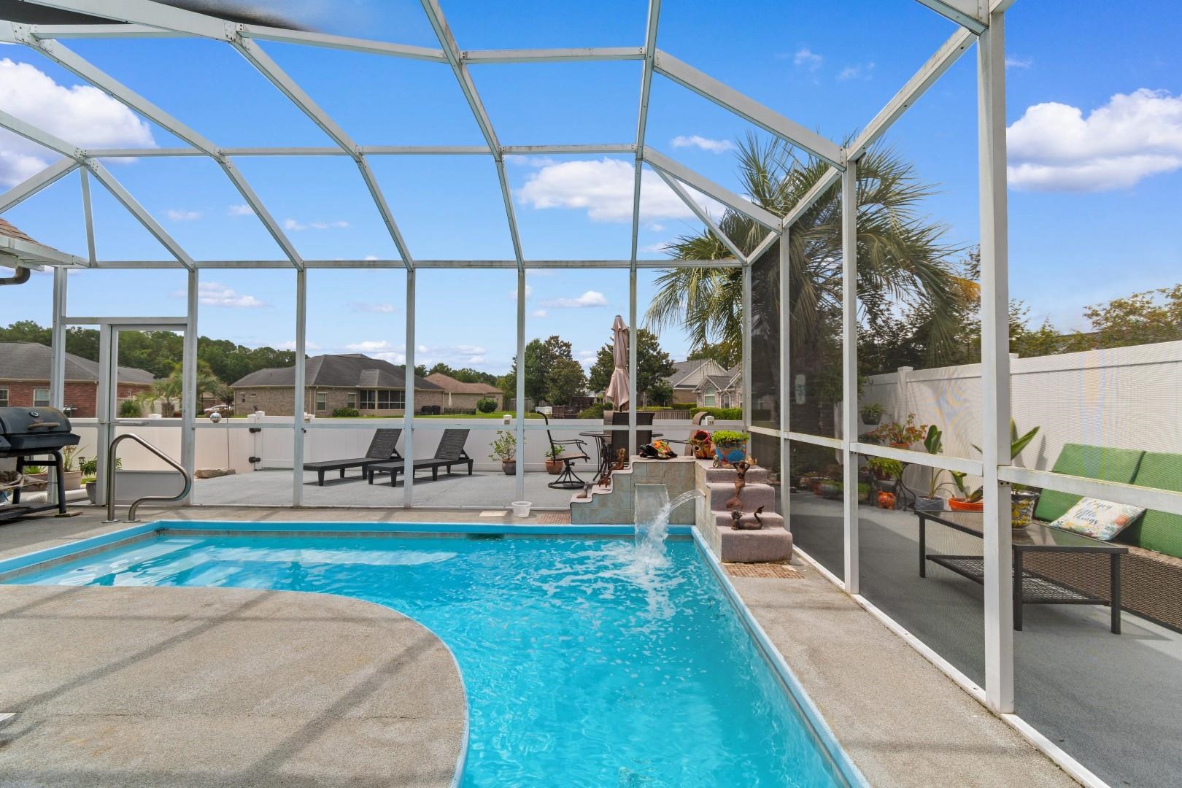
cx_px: 591
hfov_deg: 100.4
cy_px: 394
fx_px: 492
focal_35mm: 15
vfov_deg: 77.3
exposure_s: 1/160
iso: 100
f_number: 6.3
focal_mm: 10
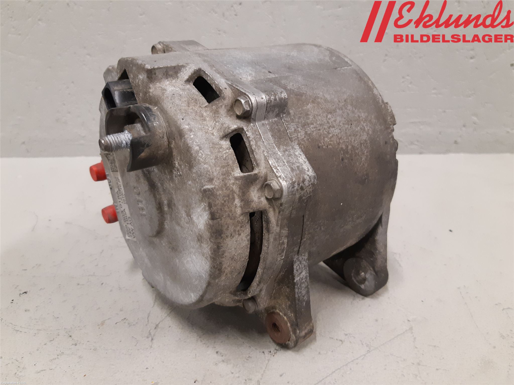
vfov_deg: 53.1
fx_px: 386
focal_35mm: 26
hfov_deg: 67.3
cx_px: 257
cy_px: 192
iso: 200
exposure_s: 1/50
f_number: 1.7
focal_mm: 3.93
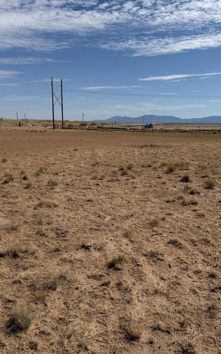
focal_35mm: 34
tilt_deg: -9.3
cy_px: 177
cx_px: 146
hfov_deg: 36.9
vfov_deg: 56.7
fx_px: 328
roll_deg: +0.1
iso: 80
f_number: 1.78
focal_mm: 6.76
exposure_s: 1/10309
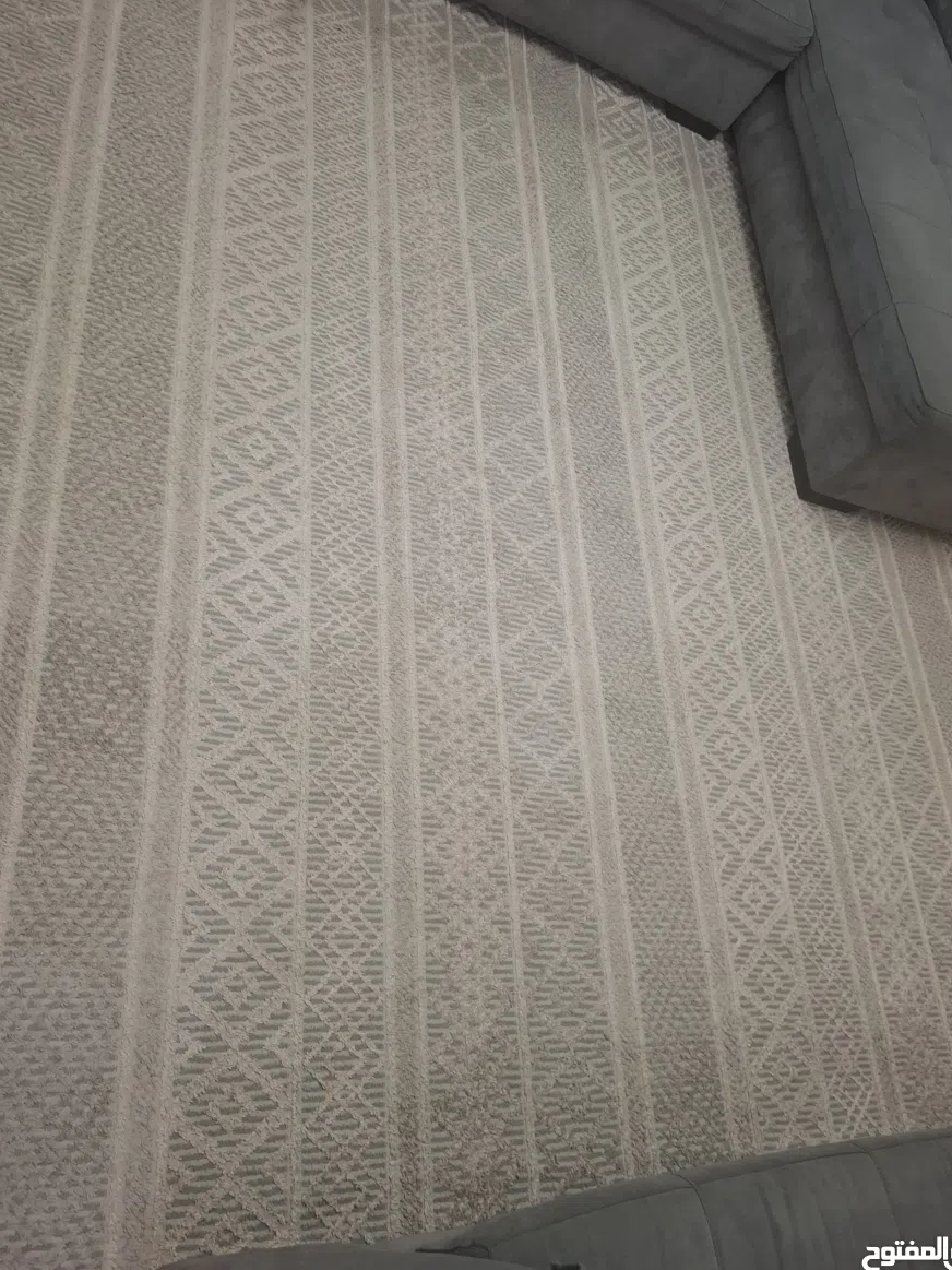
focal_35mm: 27
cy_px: 596
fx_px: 990
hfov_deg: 51.3
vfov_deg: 65.3
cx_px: 488
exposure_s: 1/25
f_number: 1.8
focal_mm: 5.54
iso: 400
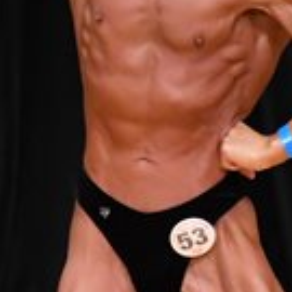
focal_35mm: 1390
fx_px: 13266
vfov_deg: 1.3
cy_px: 251
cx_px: 362
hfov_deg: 1.3
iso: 3200
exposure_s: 1/400
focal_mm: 190
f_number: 5.6
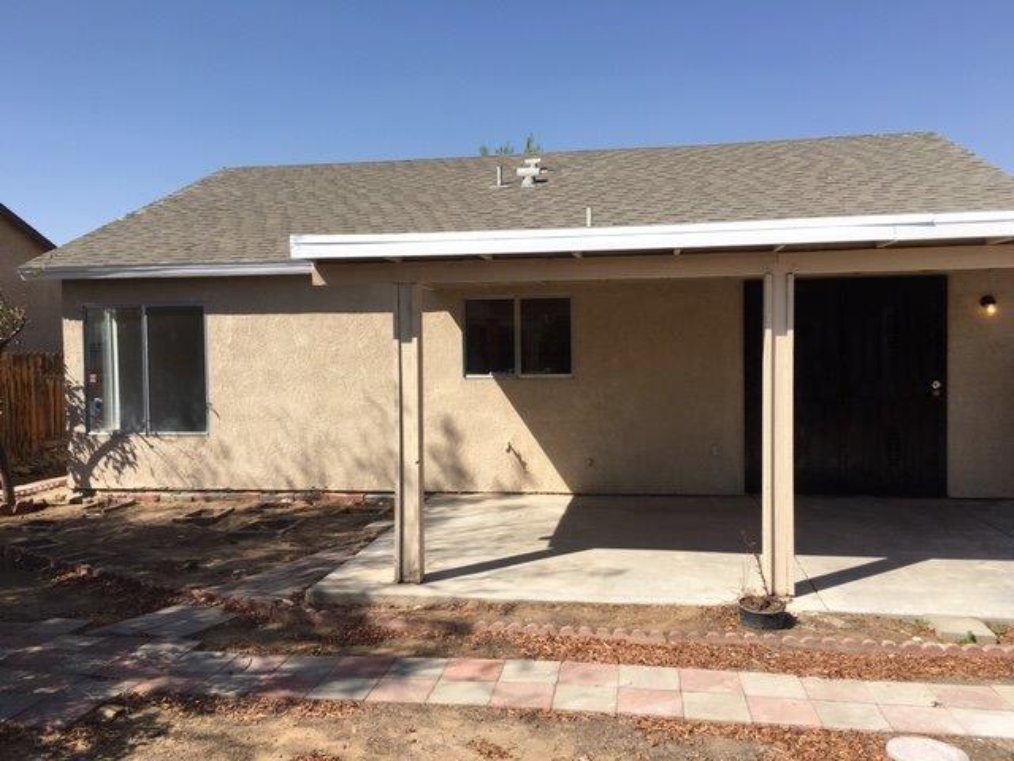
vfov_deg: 48.2
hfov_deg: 61.7
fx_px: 849
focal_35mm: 29
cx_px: 507
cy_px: 380
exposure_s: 1/1923
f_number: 2.2
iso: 25
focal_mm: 4.15
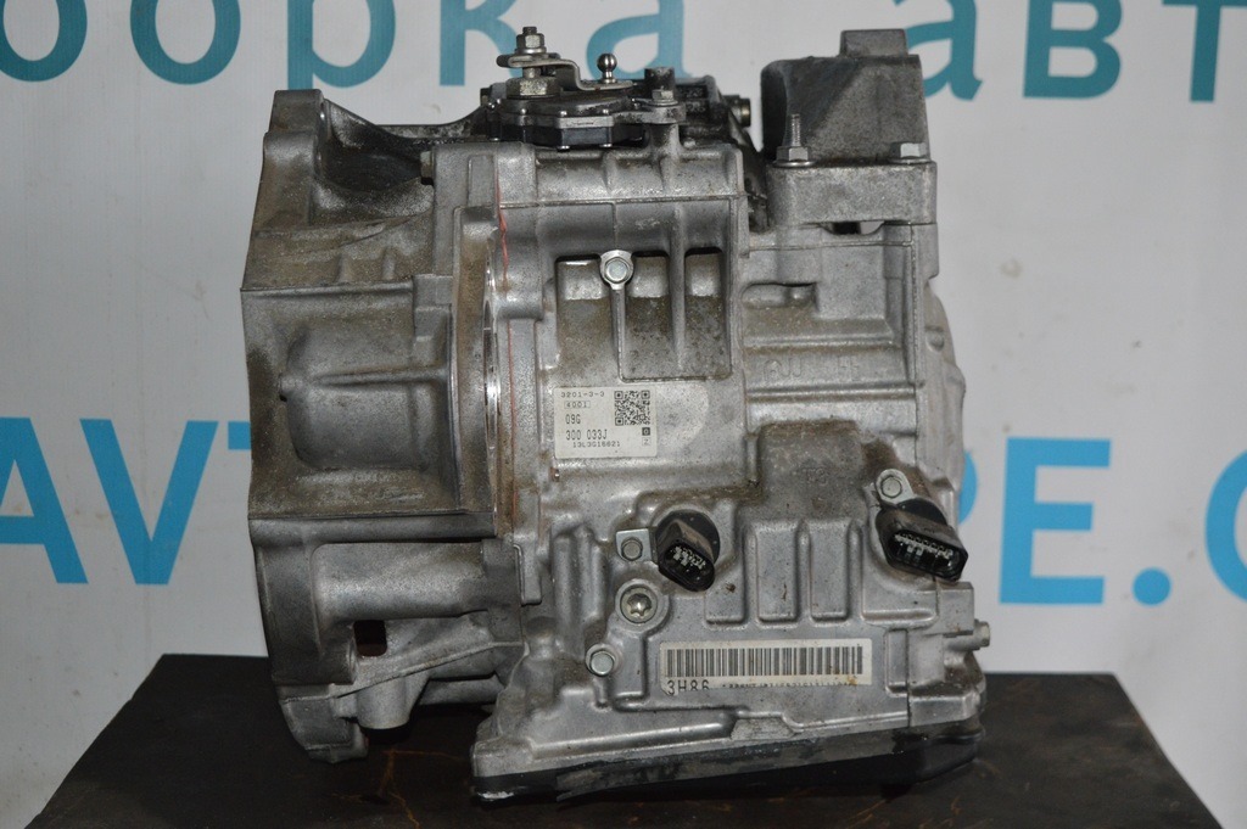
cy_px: 414
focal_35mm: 60
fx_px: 2077
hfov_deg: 33.4
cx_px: 624
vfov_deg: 22.6
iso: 1600
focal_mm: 40
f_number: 4.8
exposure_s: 1/60
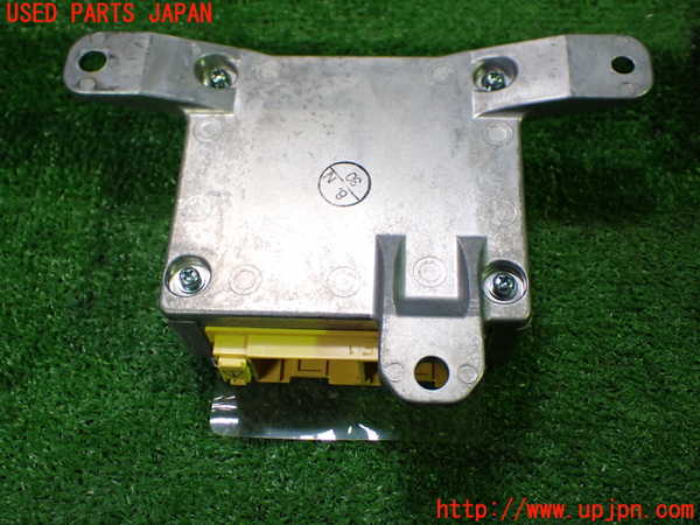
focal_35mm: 41
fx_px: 829
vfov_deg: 35.1
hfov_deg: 45.8
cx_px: 350
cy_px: 262
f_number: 2.8
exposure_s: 1/160
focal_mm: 7.31
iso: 640
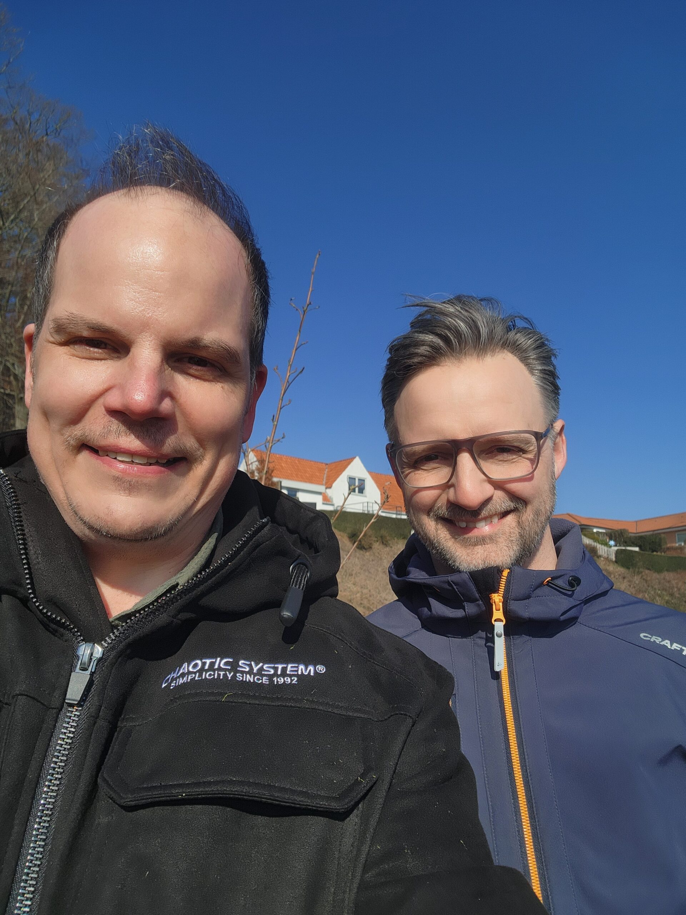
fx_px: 661
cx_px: 343
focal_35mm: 25
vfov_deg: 69.4
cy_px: 458
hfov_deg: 54.9
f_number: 2.2
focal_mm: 3.8
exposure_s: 1/2577
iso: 50
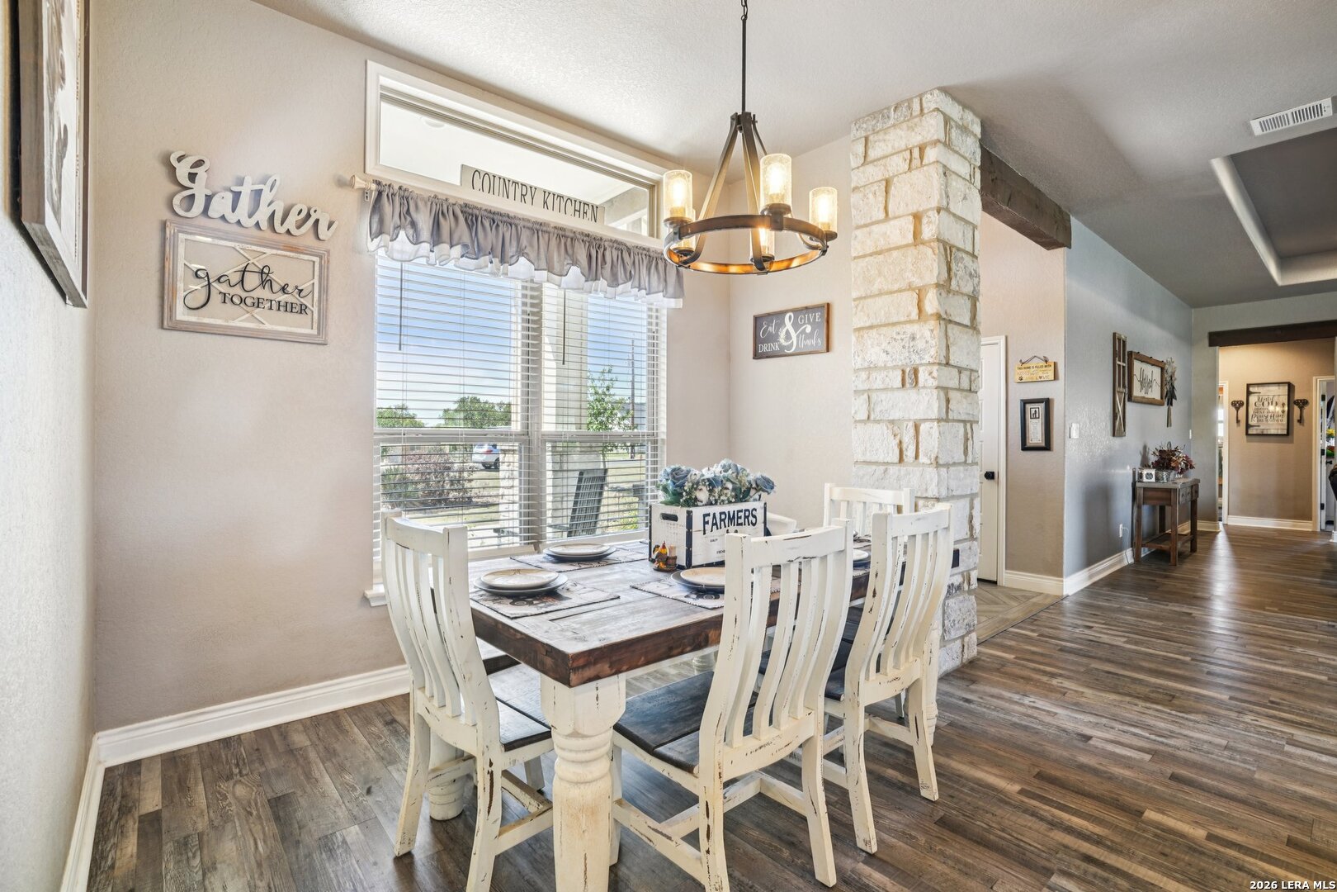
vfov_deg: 73.7
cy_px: 446
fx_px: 594
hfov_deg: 96.7
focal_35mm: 16
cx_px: 668
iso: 400
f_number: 8
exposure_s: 1/20
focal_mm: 16
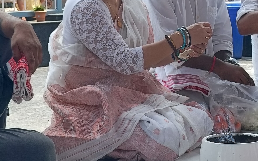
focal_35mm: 111
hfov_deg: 18.7
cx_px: 165
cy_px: 16
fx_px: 780
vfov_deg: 11.7
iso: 50
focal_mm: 7.08
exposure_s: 1/309
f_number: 2
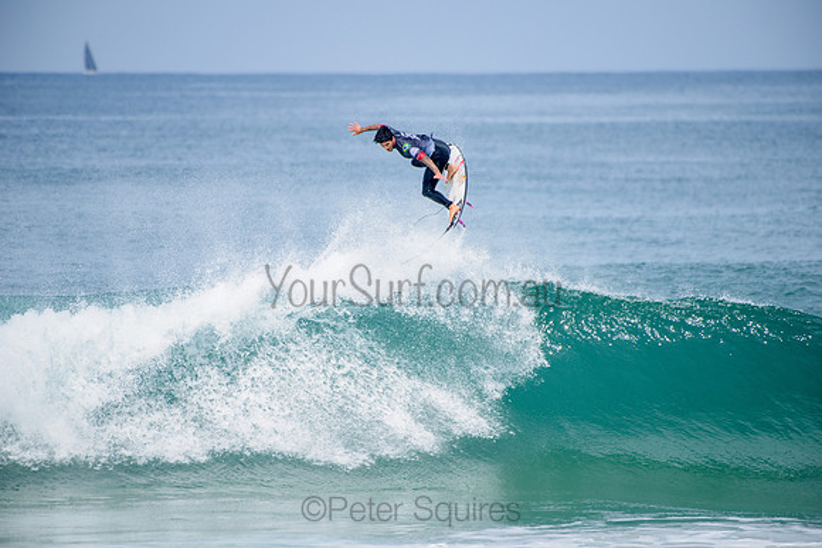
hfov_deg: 4.1
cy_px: 274
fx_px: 11419
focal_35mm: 500
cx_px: 411
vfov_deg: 2.8
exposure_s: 1/2000
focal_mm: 500
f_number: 5.6
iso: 250
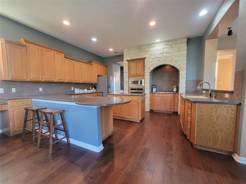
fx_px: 92
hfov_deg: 106.2
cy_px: 92
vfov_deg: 89.9
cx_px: 123
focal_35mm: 13
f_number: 2.2
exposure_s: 1/60
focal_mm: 2.2
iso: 320
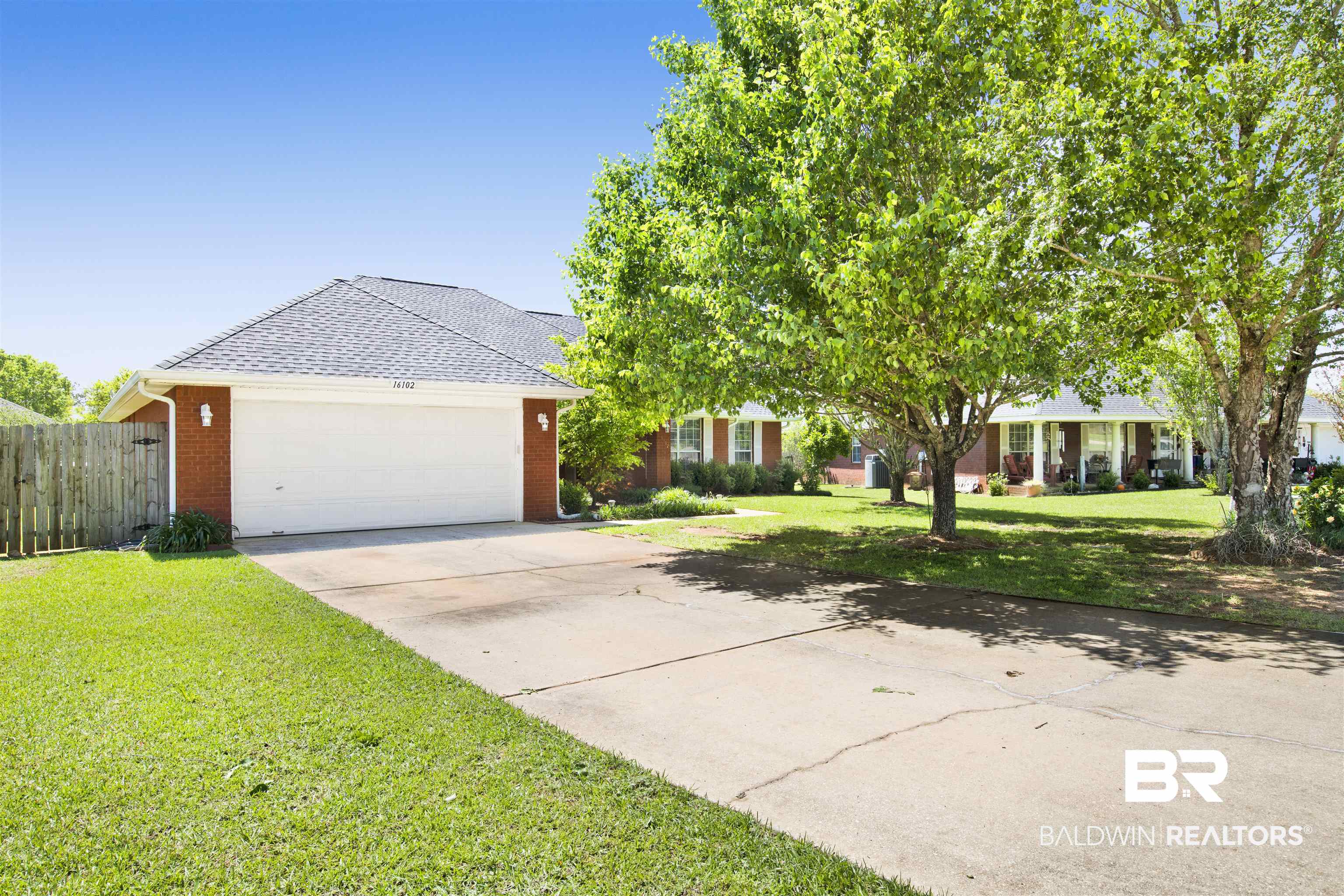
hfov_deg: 84.0
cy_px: 448
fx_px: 747
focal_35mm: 20
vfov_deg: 61.9
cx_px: 672
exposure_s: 1/100
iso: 200
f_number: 11
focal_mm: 20
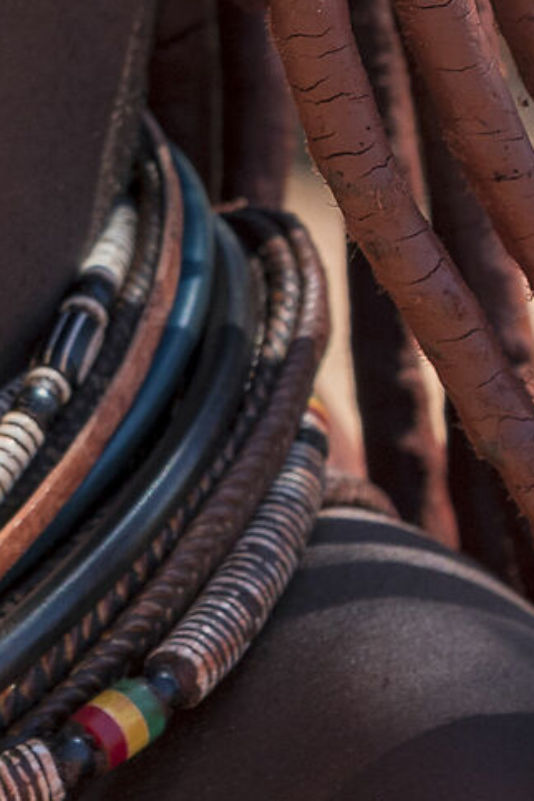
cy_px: -468
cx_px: -557
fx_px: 11614
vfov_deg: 3.9
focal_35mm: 522
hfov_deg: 2.6
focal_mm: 105
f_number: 8
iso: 320
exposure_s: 1/250
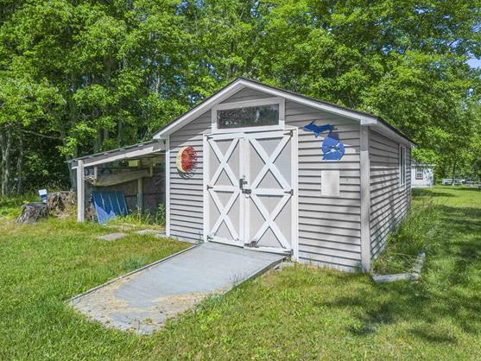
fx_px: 292
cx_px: 228
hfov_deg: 78.9
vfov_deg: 63.5
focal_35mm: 21
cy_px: 177
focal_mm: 19
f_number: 9
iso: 2000
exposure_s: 1/2500
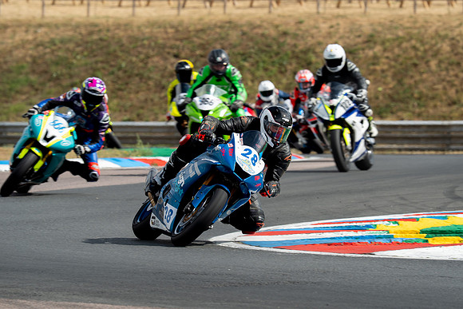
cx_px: 241
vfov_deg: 3.3
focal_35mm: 416
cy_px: 148
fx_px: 5346
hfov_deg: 5.0
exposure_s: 1/320
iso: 125
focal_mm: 400
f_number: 9
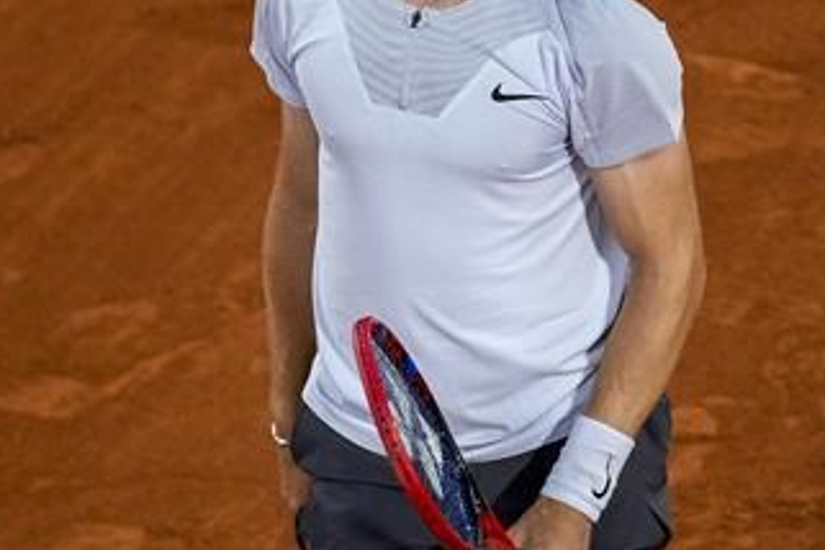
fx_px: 18561
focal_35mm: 810
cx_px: 432
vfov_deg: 1.7
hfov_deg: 2.5
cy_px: 125
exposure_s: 1/2500
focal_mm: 400
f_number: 2.8
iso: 2500
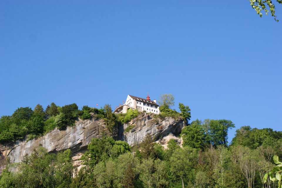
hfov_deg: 29.9
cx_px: 141
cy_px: 94
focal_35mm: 68
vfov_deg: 20.1
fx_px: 528
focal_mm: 45
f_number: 10
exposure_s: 1/100
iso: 100
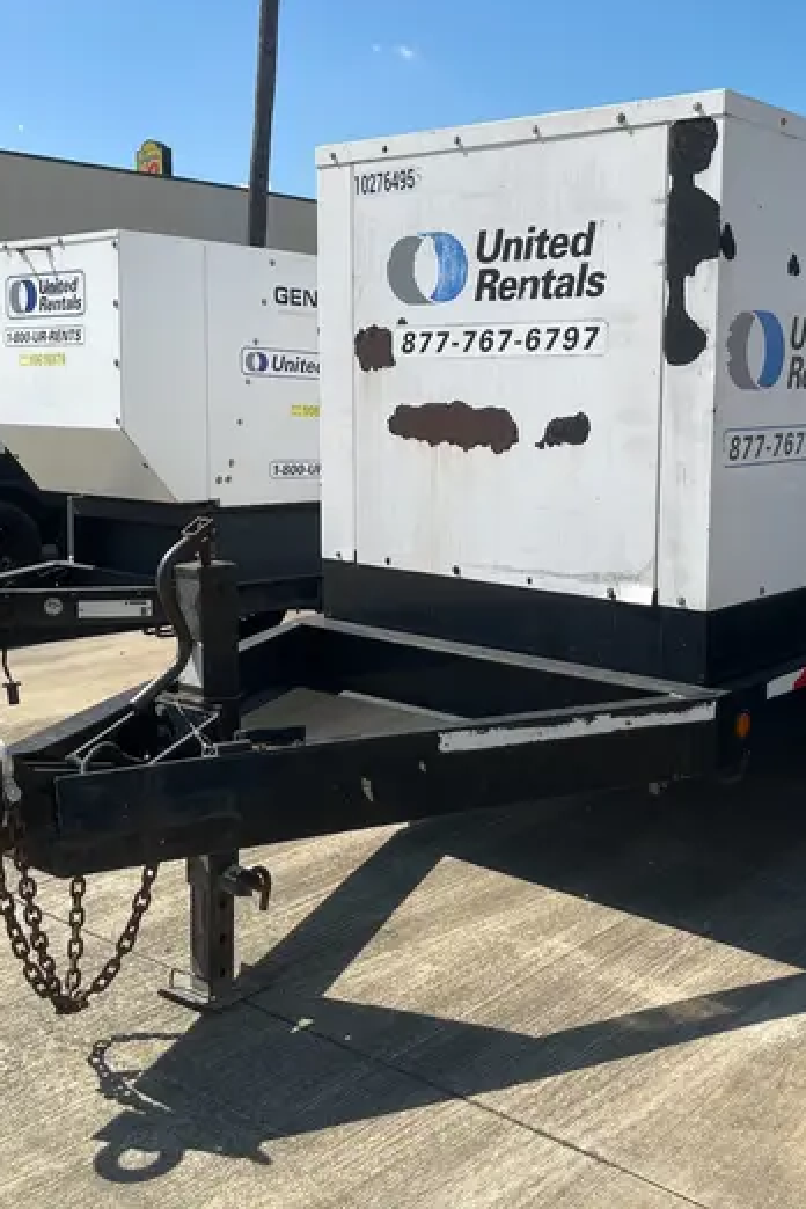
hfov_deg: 34.7
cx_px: 535
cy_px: 548
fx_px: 1276
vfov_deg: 50.6
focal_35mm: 38
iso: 50
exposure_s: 1/4310
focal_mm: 5.1
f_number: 1.6
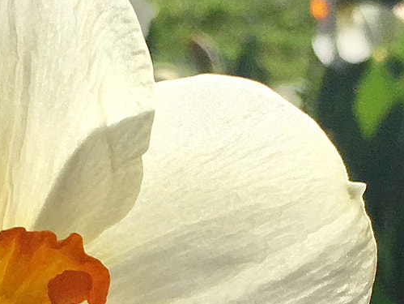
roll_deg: +0.7
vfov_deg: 15.6
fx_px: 1086
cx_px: 133
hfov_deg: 21.0
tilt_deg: -15.9
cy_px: 303
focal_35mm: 93
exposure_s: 1/4525
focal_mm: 4.15
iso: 25
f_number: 2.2
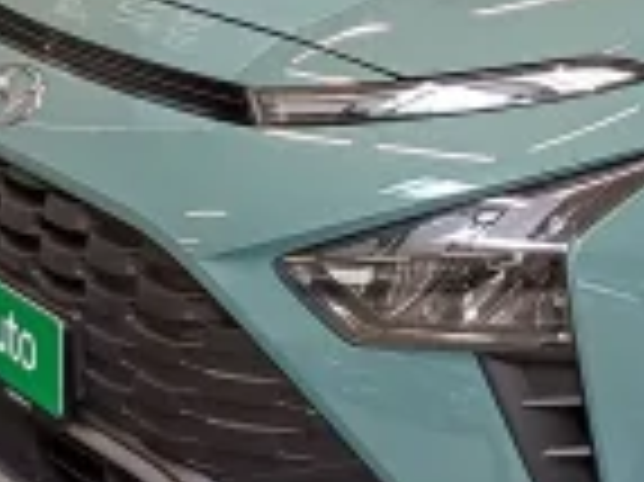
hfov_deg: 17.3
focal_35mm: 112
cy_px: -207
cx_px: 612
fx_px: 2082
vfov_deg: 12.6
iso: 200
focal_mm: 4.65
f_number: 1.8
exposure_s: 1/50
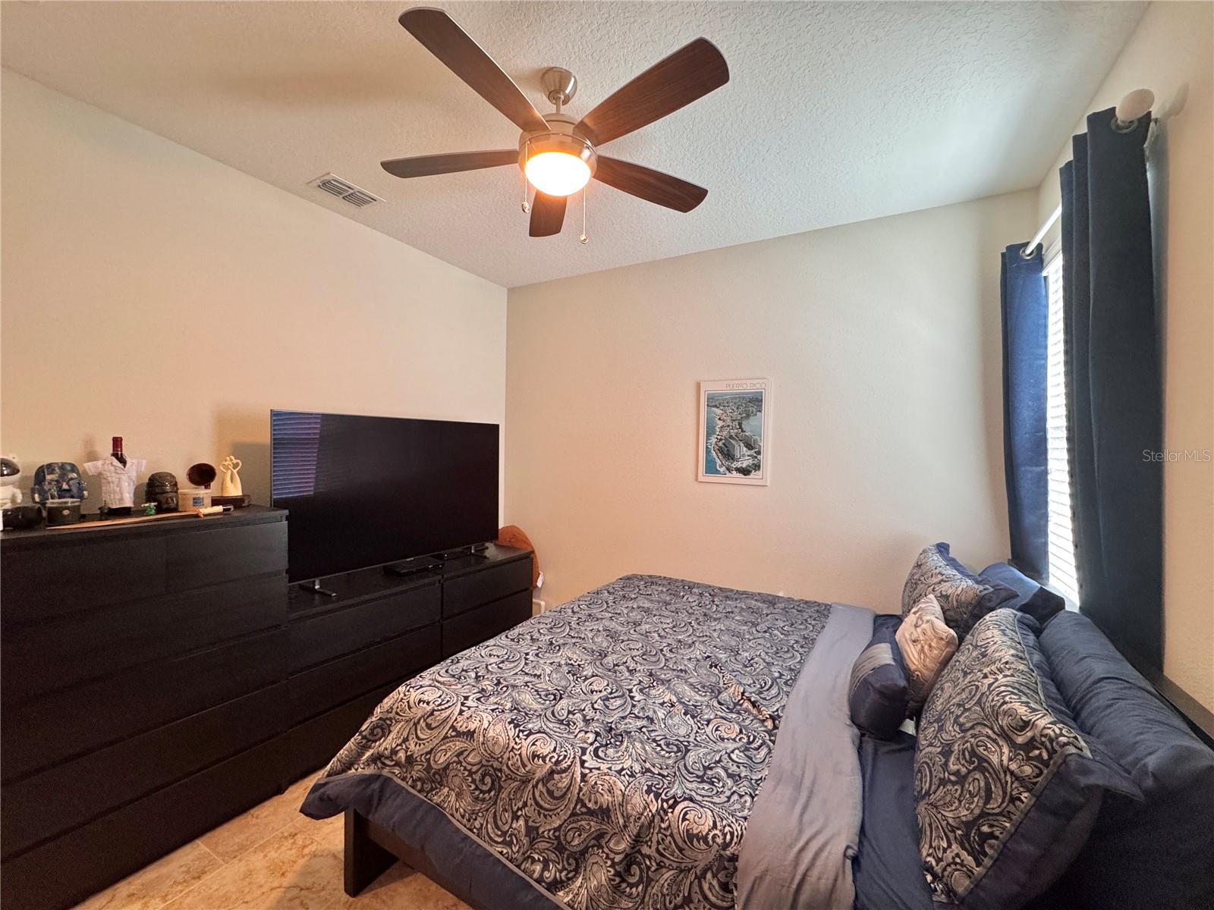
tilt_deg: -1.3
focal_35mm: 14
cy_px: 455
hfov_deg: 102.1
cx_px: 607
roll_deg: -1.7
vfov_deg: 85.7
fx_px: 491
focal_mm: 2.22
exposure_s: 1/60
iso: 250
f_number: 2.2
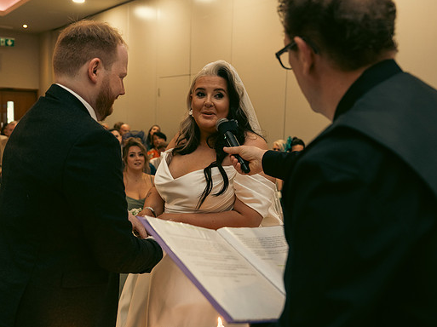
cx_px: 205
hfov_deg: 50.1
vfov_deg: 38.6
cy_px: 164
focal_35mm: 37
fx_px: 467
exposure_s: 1/160
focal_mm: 34
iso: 2500
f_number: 3.5
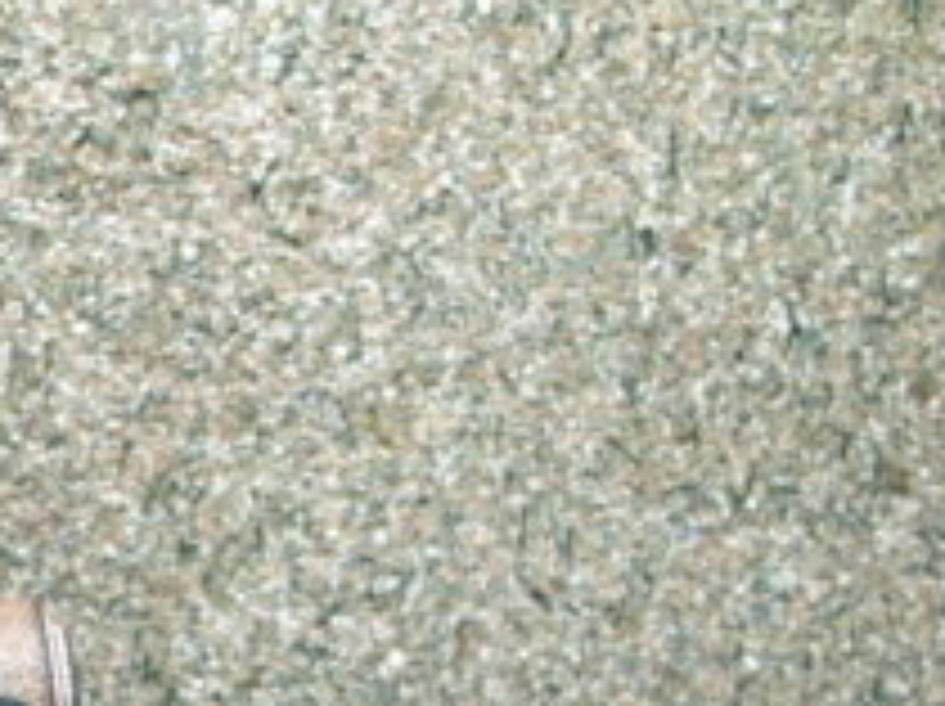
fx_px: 2100
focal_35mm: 77
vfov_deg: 18.1
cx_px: -36
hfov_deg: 24.1
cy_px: 845
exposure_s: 1/15
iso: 200
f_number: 4
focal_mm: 16.6
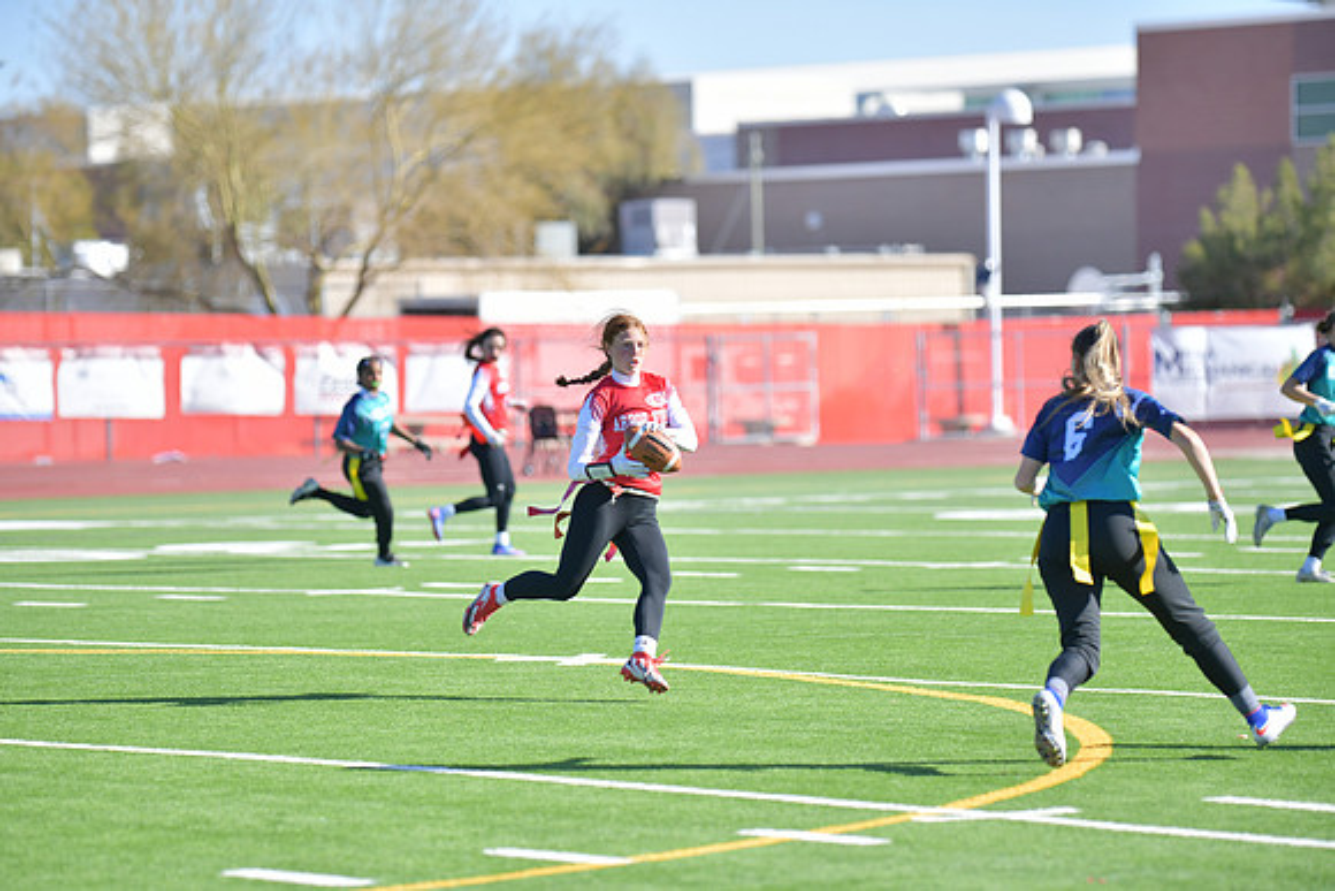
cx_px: 668
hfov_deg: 10.5
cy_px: 446
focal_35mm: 195
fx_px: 7233
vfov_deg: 7.0
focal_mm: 195
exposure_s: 1/4000
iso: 400
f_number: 2.8
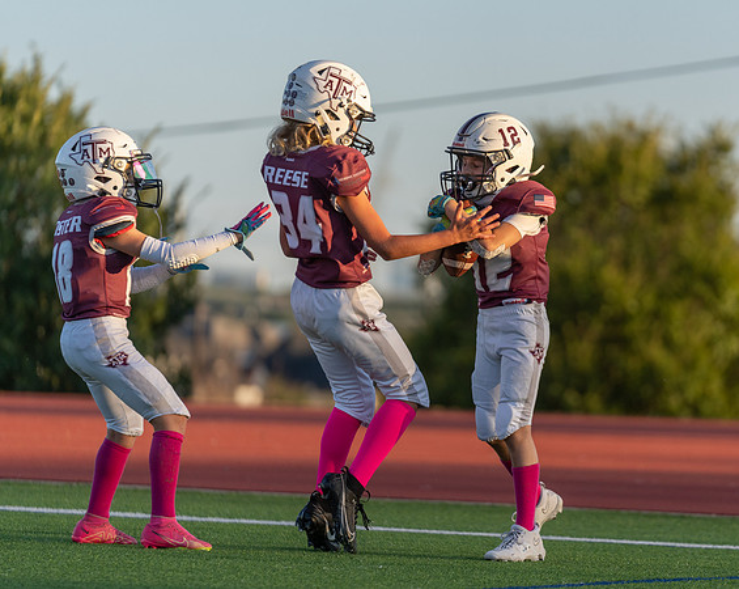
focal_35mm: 251
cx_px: 493
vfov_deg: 6.1
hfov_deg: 7.7
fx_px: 5482
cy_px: 302
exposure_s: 1/2000
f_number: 2.8
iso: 250
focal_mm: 200
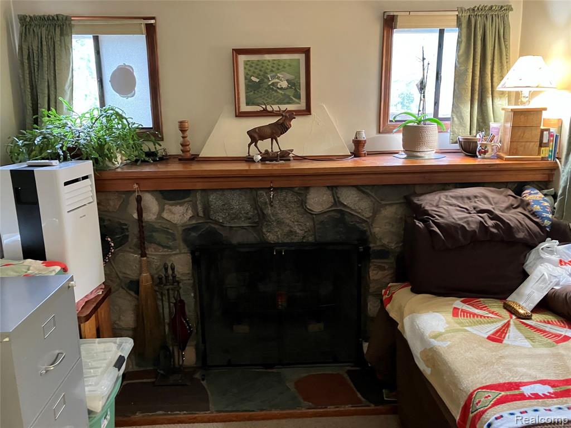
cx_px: 286
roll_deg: +1.0
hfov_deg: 63.4
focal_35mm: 28
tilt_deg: -11.6
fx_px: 462
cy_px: 214
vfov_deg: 49.7
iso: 320
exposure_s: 1/30
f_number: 1.8
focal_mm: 3.99
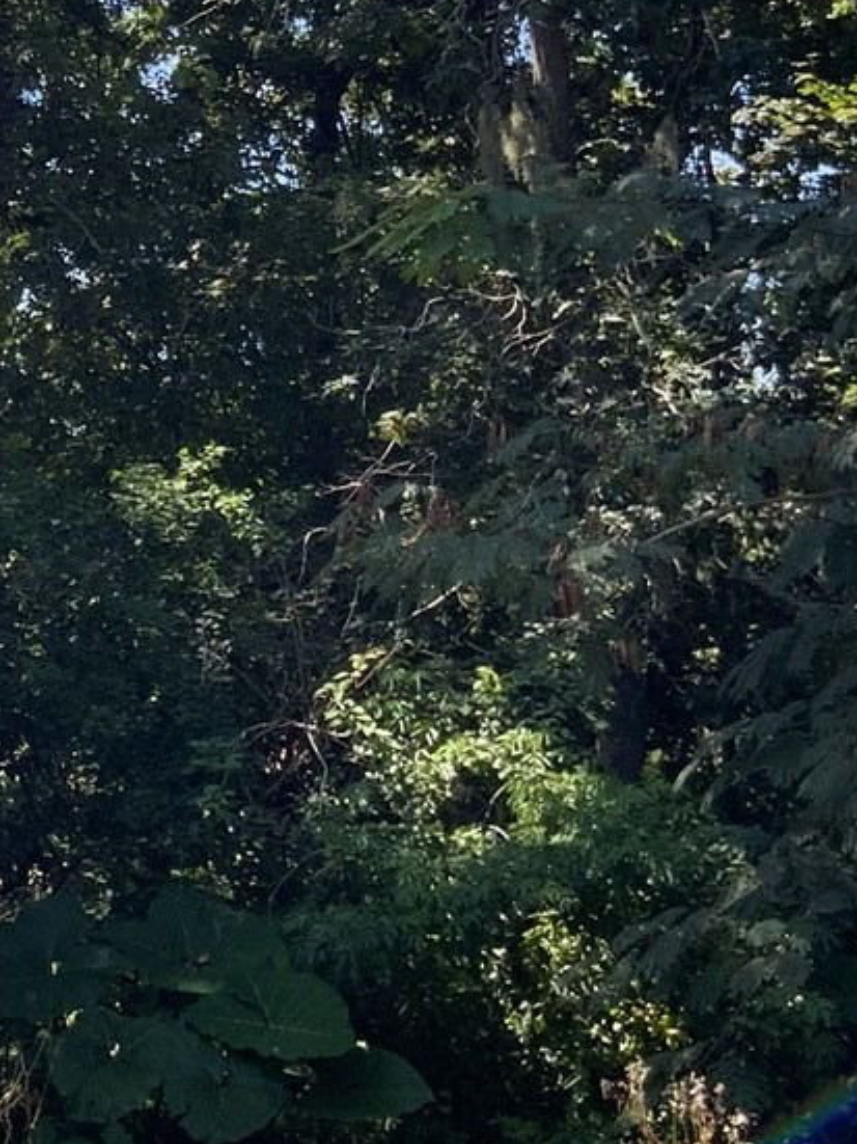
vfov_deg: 19.1
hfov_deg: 14.0
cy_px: 87
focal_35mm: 101
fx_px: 3335
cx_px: -299
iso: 16
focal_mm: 3
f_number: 1.8
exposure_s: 1/380
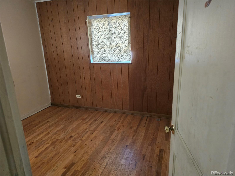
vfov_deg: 58.9
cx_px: 118
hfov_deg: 73.9
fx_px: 156
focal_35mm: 23
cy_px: 88
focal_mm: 6.3
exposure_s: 1/60
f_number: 1.7
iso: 1000
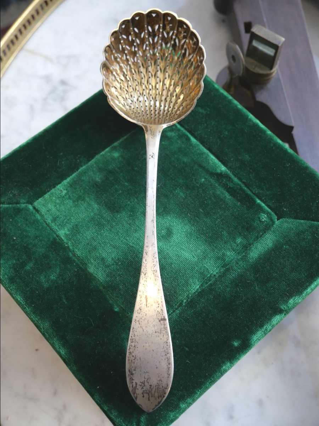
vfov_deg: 42.9
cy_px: 213
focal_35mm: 44
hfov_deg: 32.9
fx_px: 541
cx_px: 160
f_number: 4.2
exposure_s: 1/60
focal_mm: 22
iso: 640
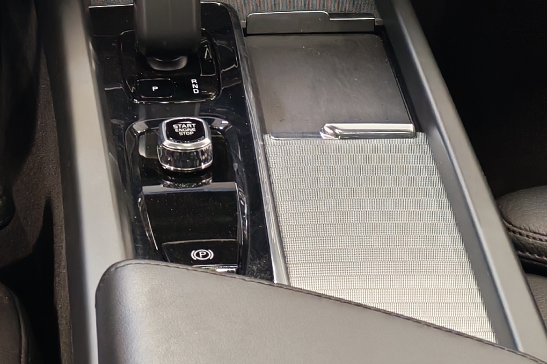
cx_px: 166
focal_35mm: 113
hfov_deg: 18.0
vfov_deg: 11.8
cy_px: -93
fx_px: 1717
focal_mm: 6.12
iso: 709
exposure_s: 1/50
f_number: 1.9
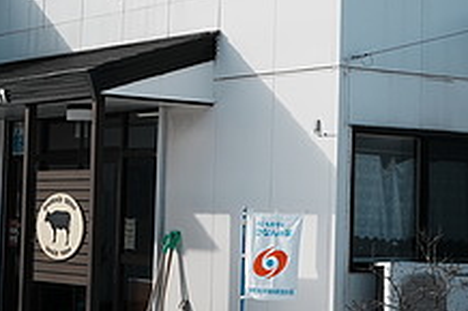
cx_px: 275
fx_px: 1533
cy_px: 86
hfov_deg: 17.3
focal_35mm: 118
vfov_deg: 11.6
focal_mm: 33
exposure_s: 1/8000
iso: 250
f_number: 3.2
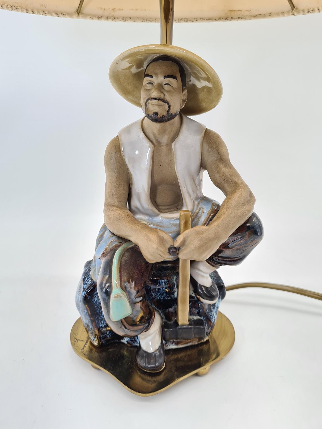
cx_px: 161
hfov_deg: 53.1
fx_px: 322
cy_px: 214
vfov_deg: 67.3
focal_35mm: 26
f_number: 1.8
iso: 50
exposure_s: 1/143
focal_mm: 5.4
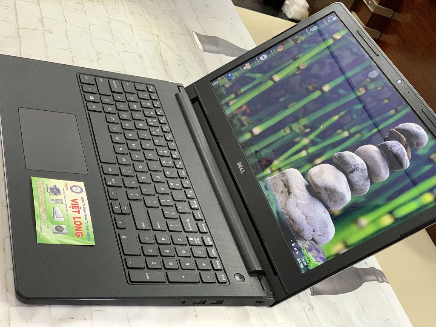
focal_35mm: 52
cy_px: 164
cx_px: 218
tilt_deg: -32.6
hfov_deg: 36.8
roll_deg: -26.7
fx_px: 655
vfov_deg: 28.0
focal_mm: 6
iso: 400
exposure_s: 1/33
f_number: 2.4
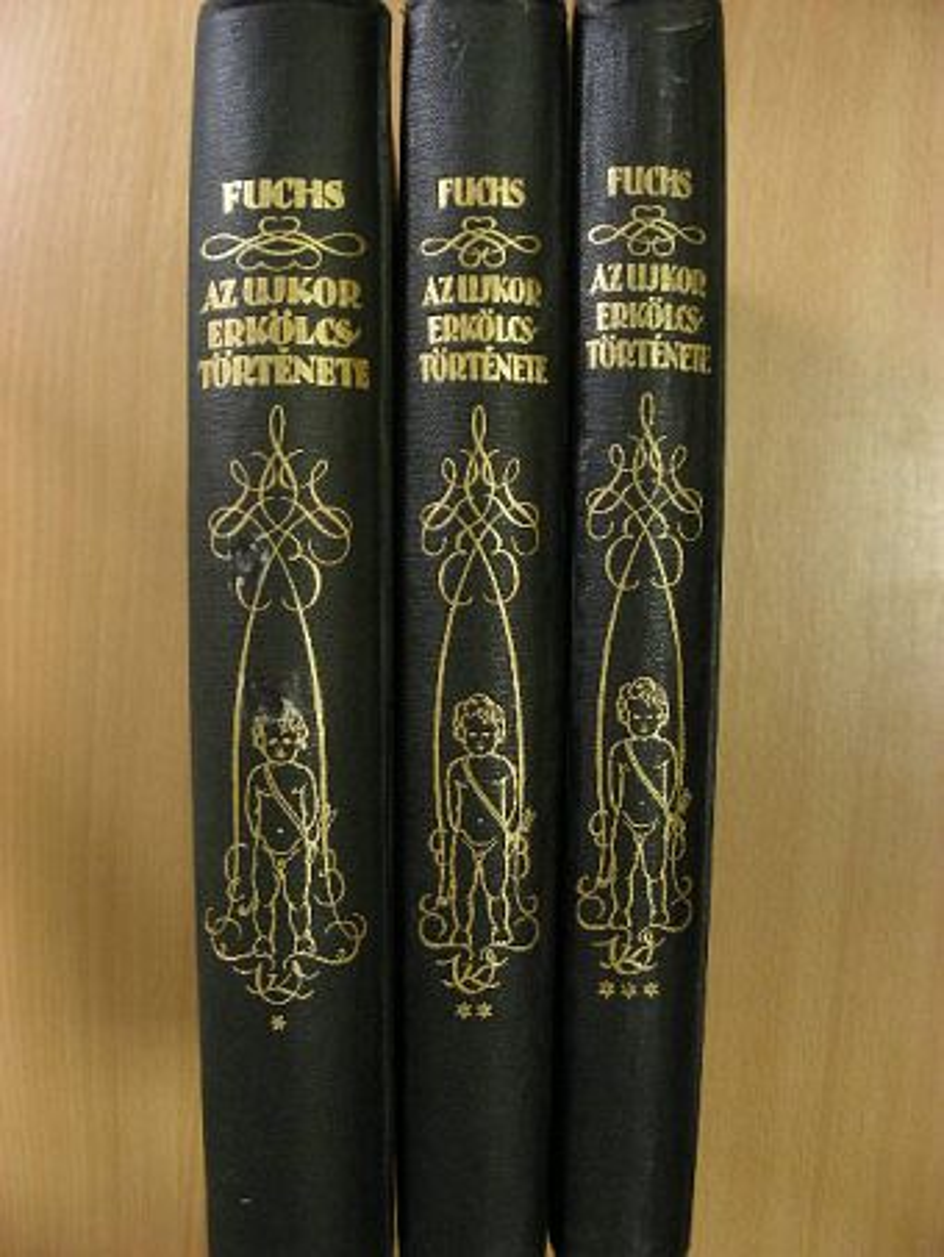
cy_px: 628
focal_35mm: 38
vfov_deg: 49.0
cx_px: 472
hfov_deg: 37.7
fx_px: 1381
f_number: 3.5
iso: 200
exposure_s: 1/17
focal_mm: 6.3
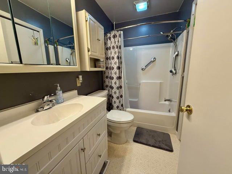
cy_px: 87
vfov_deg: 85.7
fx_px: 94
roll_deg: +1.0
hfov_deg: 102.1
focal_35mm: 14
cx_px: 116
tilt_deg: -10.3
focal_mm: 2.22
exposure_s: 1/120
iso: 250
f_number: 2.2
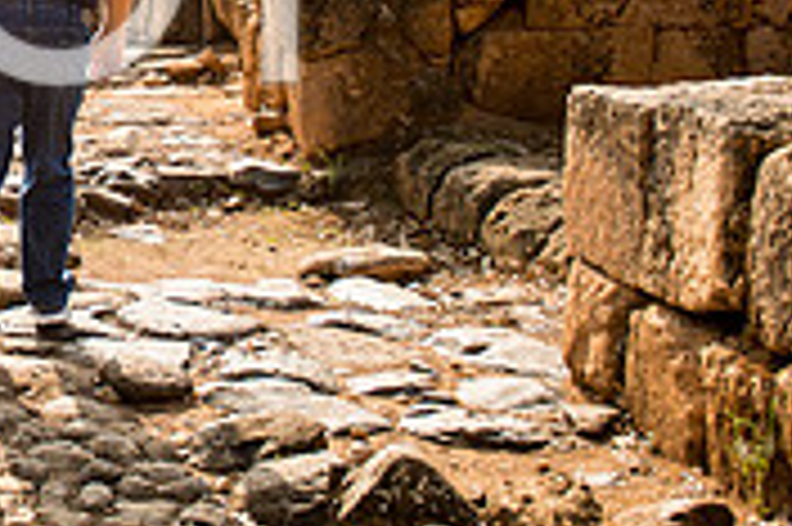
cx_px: -230
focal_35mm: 79
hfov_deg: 22.9
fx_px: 1736
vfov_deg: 16.7
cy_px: -43
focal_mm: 24
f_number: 2.8
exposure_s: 1/1600
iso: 100
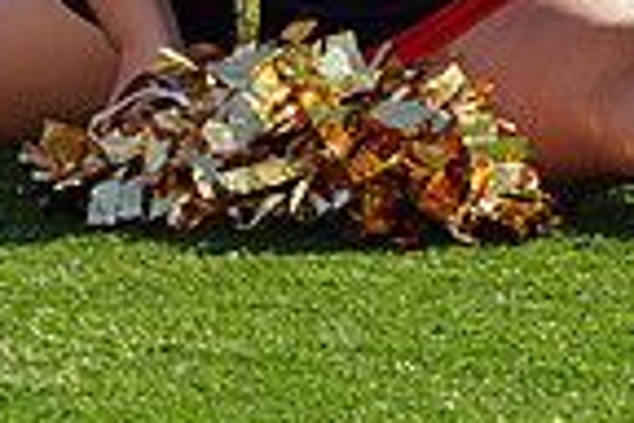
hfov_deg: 3.6
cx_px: 92
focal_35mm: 569
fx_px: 10020
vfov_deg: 2.4
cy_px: -291
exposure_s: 1/160
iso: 100
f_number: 11
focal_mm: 141
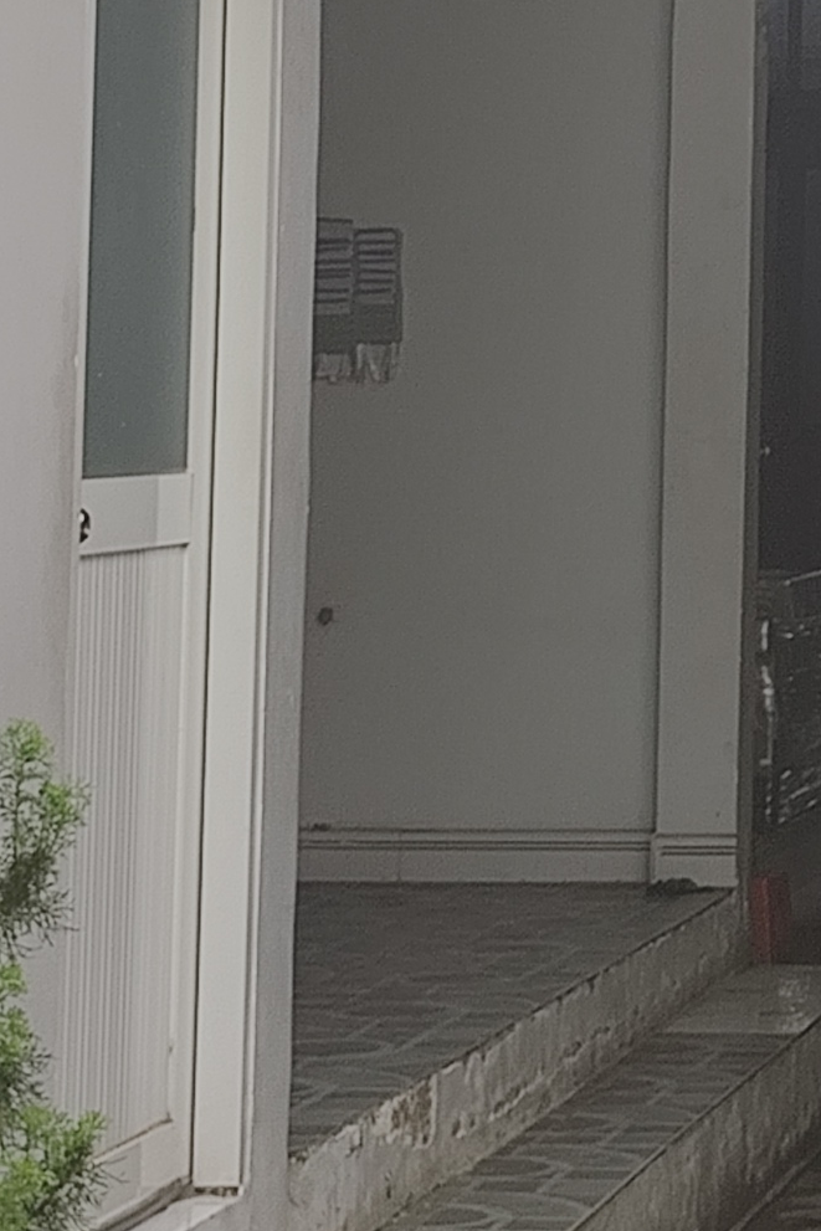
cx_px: 1726
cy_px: -83
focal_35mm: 137
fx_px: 4685
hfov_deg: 9.3
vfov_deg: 14.7
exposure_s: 1/429
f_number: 1.65
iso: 50
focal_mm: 6.14
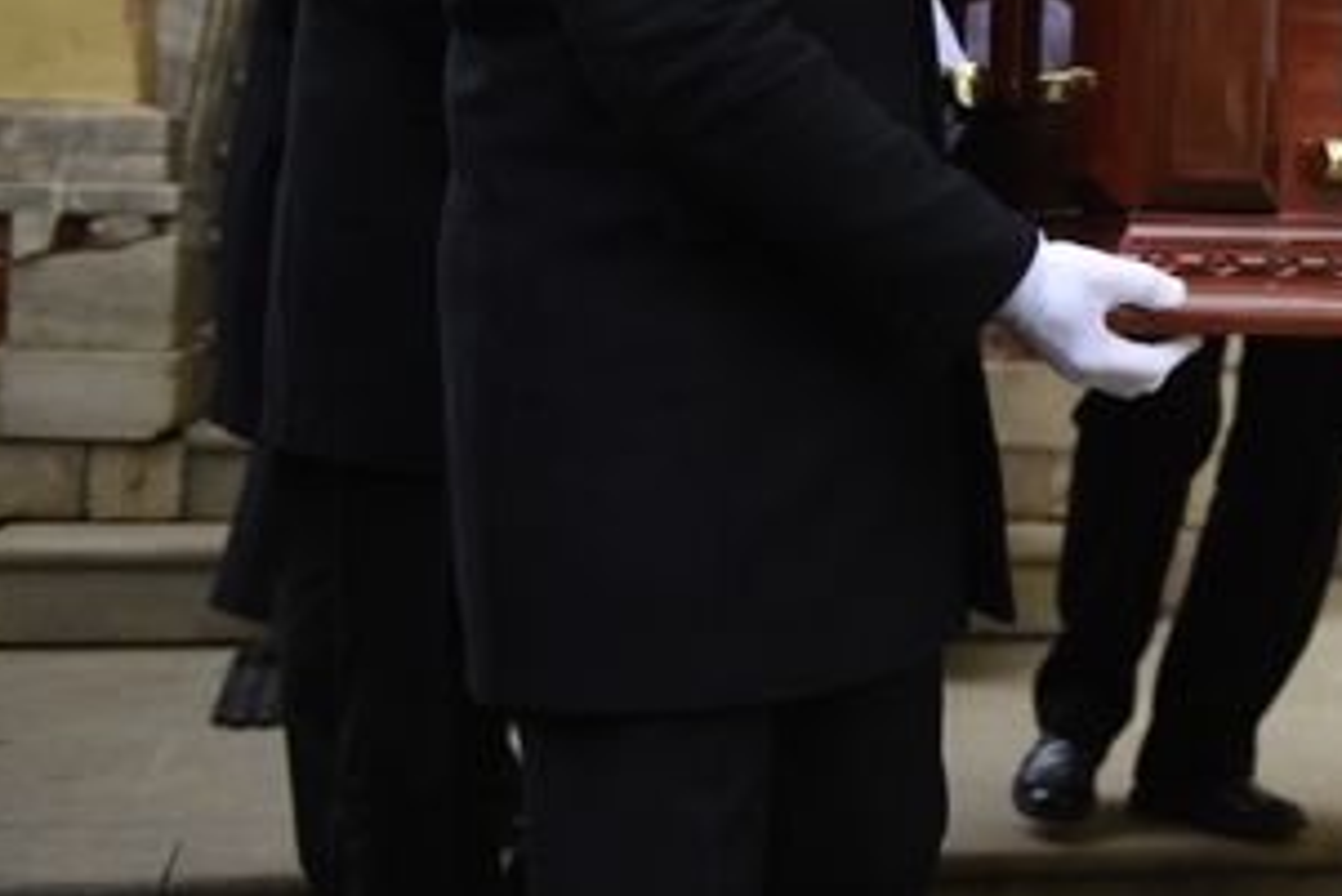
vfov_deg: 15.4
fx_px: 3282
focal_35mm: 88
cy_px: 138
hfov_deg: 21.7
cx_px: 1534
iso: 1000
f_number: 2.8
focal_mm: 38
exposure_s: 1/800
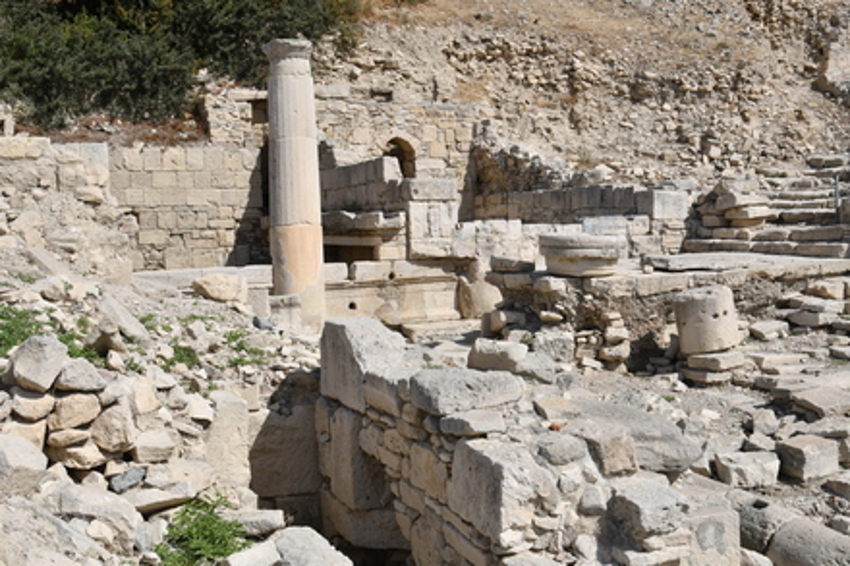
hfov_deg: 43.6
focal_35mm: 45
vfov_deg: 29.8
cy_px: 283
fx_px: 1062
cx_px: 425
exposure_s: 1/500
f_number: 11
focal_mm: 30
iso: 200
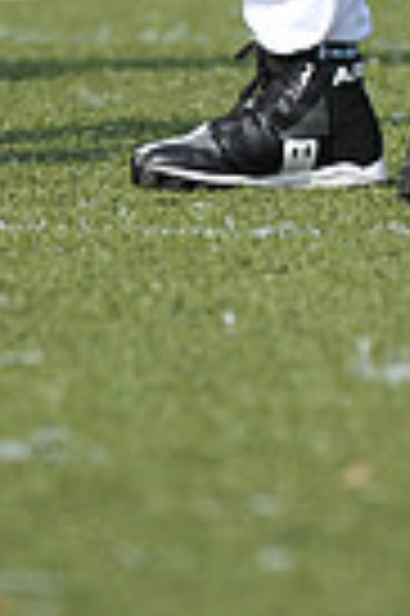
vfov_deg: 1.9
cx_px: 248
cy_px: -567
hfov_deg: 1.2
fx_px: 18821
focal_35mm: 1099
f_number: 5
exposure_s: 1/2500
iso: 800
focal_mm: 260
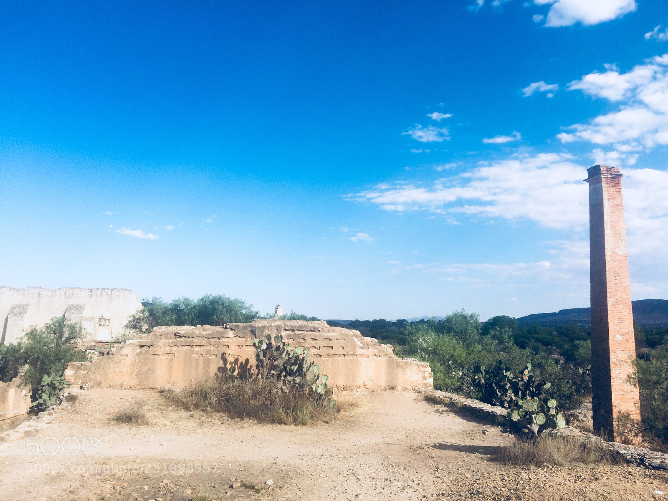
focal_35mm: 29
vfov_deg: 48.2
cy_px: 250
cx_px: 334
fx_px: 560
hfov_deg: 61.7
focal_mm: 4.15
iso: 32
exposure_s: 1/2053
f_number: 2.2
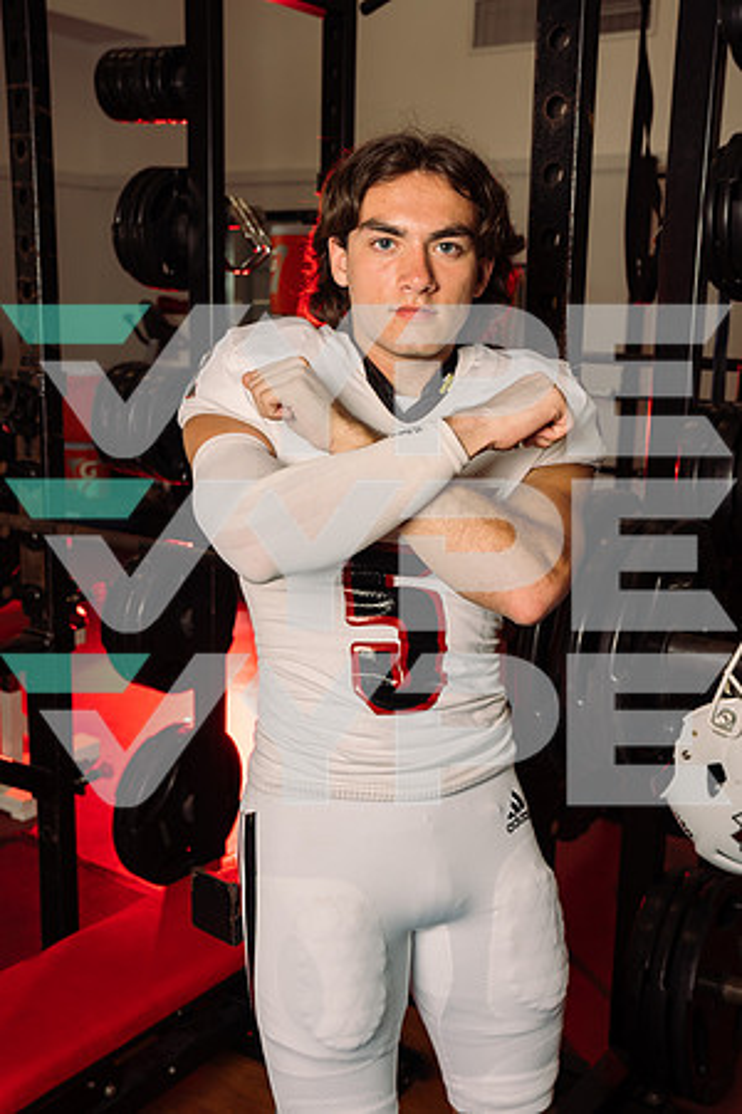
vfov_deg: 48.5
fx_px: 1237
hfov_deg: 33.4
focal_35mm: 40
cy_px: 557
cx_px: 371
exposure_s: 1/250
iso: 250
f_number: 6.3
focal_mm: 40
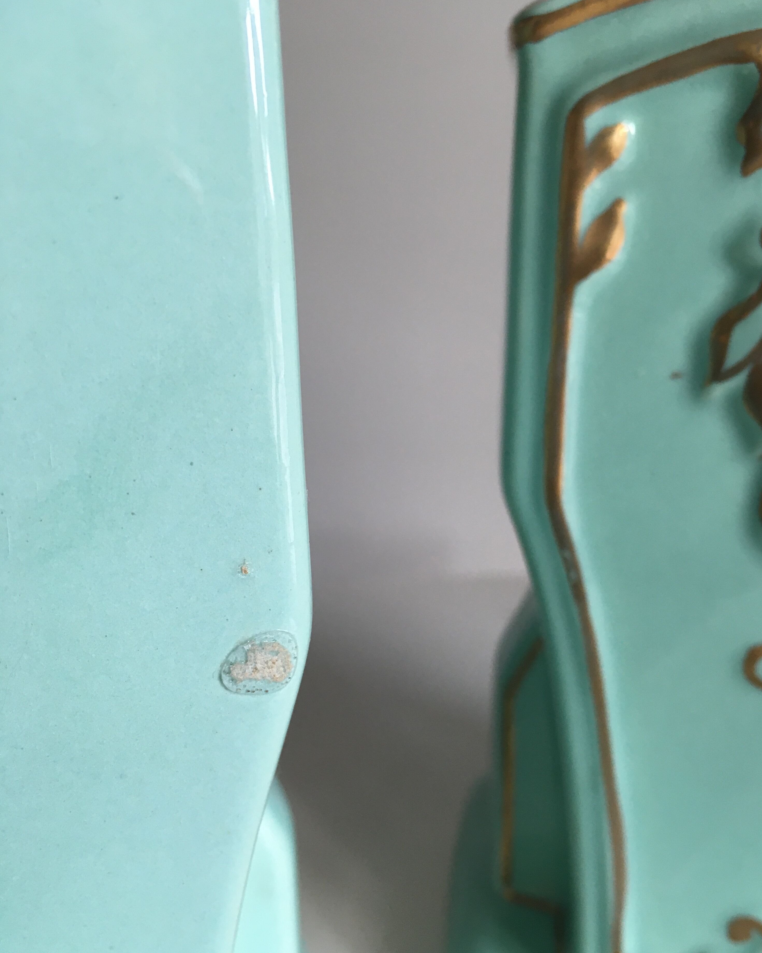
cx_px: 387
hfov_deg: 47.1
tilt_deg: -17.4
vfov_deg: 57.1
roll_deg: -0.1
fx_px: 874
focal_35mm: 31
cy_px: 511
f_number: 2.2
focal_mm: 4.15
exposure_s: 1/33
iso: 40
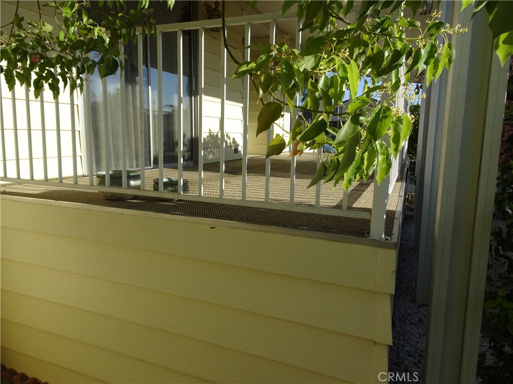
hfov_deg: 71.6
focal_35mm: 24
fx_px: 356
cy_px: 192
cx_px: 256
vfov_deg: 56.8
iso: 80
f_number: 3.5
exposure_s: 1/800
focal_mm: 4.13
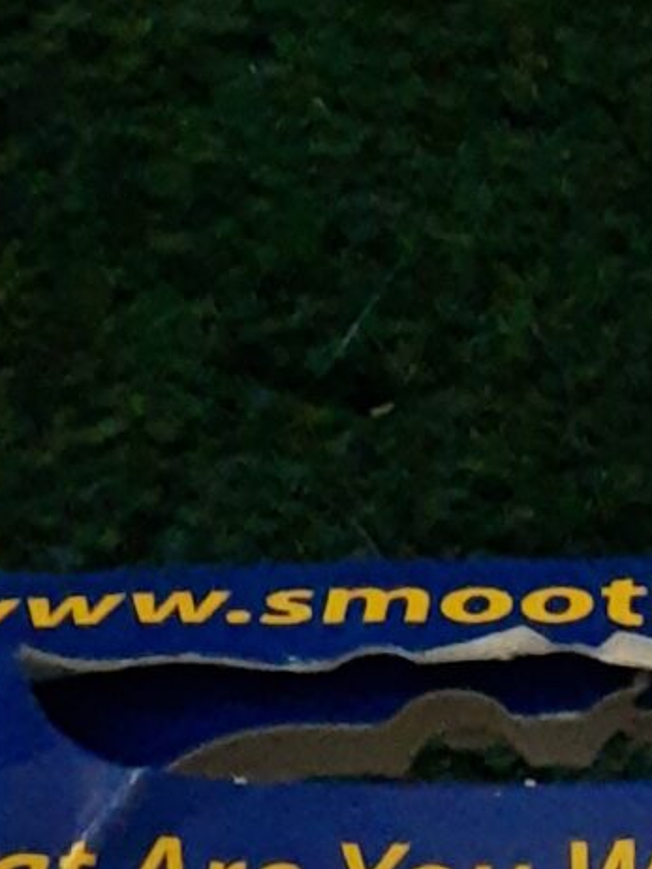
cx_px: 665
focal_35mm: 144
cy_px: 2075
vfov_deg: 11.4
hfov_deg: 10.2
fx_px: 3613
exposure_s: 1/20
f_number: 1.8
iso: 724
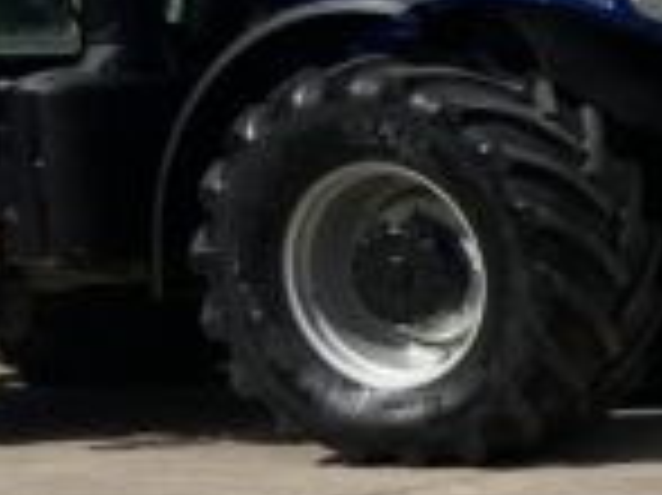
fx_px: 3860
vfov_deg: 7.3
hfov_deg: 8.2
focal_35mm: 202
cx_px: 2072
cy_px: 562
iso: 20
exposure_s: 1/2959
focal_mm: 3
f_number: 1.8
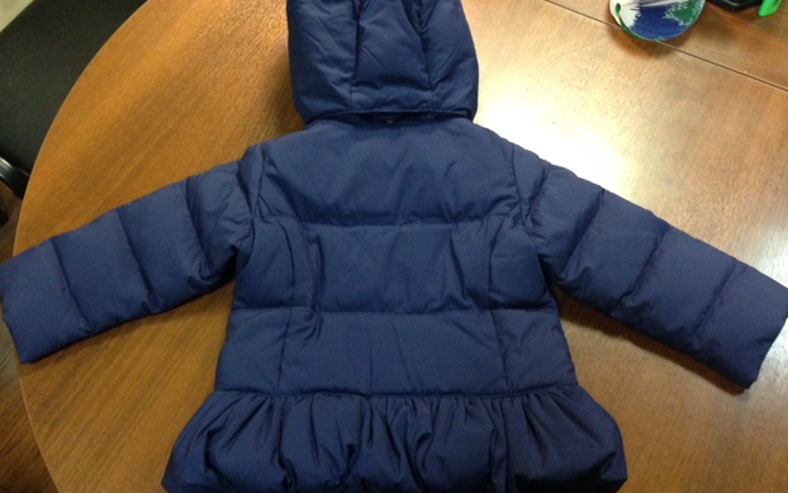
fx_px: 773
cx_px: 385
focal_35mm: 36
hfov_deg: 54.0
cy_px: 209
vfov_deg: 35.3
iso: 400
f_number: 2.4
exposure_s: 1/20
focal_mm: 4.12
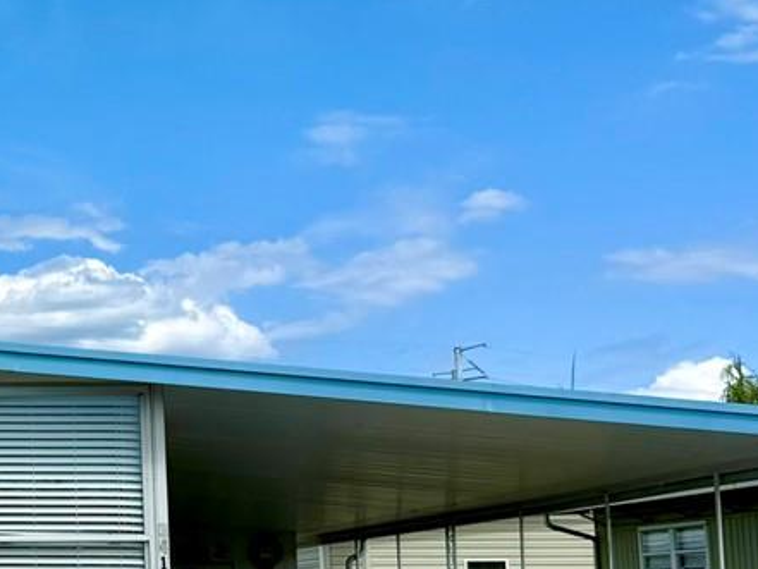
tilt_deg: +9.7
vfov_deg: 17.0
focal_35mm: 87
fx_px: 1906
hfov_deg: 20.8
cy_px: 327
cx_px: -182
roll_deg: +0.5
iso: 80
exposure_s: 1/6711
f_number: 1.78
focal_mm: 6.76
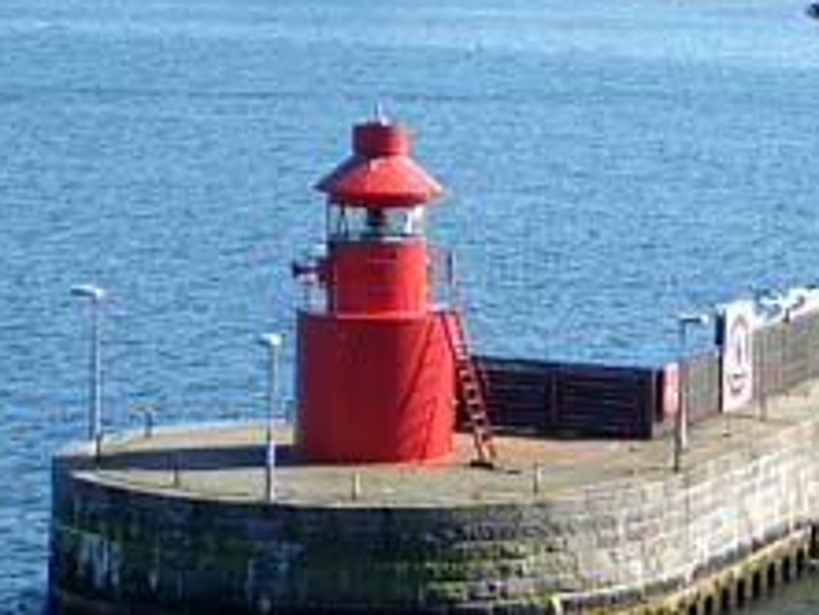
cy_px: 189
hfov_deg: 11.0
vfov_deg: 8.3
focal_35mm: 179
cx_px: 548
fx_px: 4237
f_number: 4.4
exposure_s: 1/320
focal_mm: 14.6
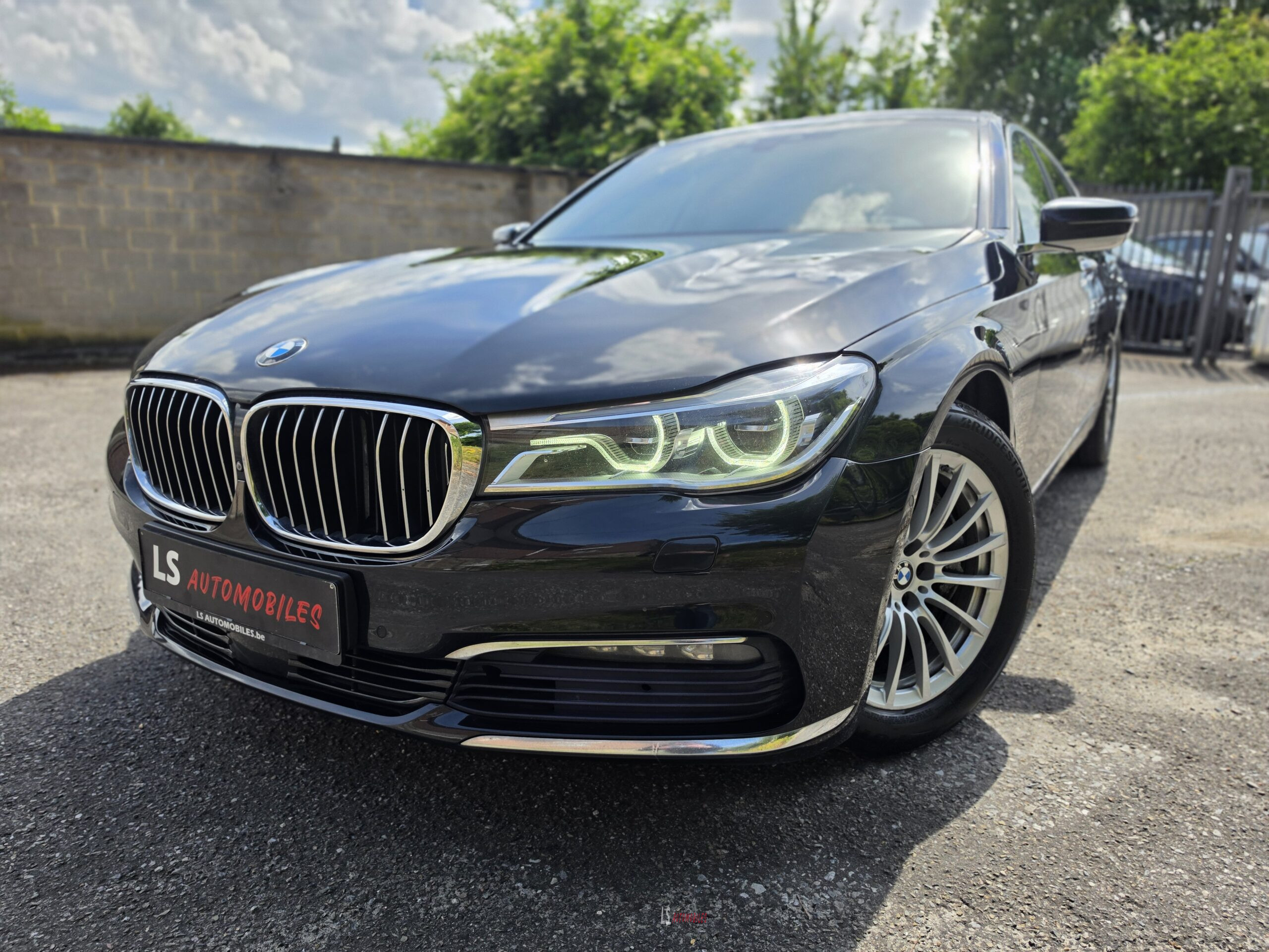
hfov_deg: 73.9
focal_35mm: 23
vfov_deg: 58.9
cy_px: 476
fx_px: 843
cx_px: 634
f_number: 1.4
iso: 64
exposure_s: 1/6352
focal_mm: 6.5
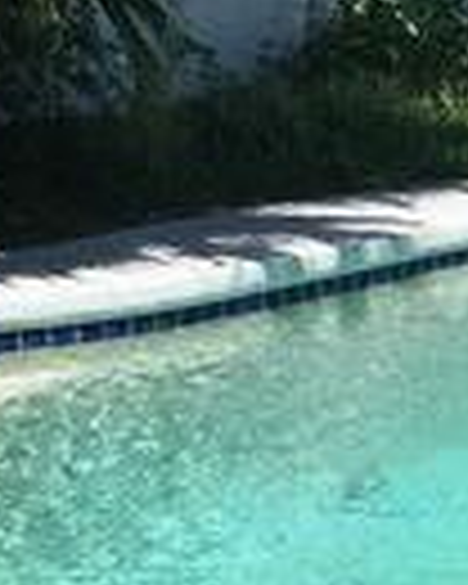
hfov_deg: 10.4
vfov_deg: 13.9
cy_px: 234
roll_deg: -0.3
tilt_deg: -8.3
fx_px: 2407
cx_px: 868
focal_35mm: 139
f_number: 2.2
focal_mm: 4.15
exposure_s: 1/3300
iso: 32
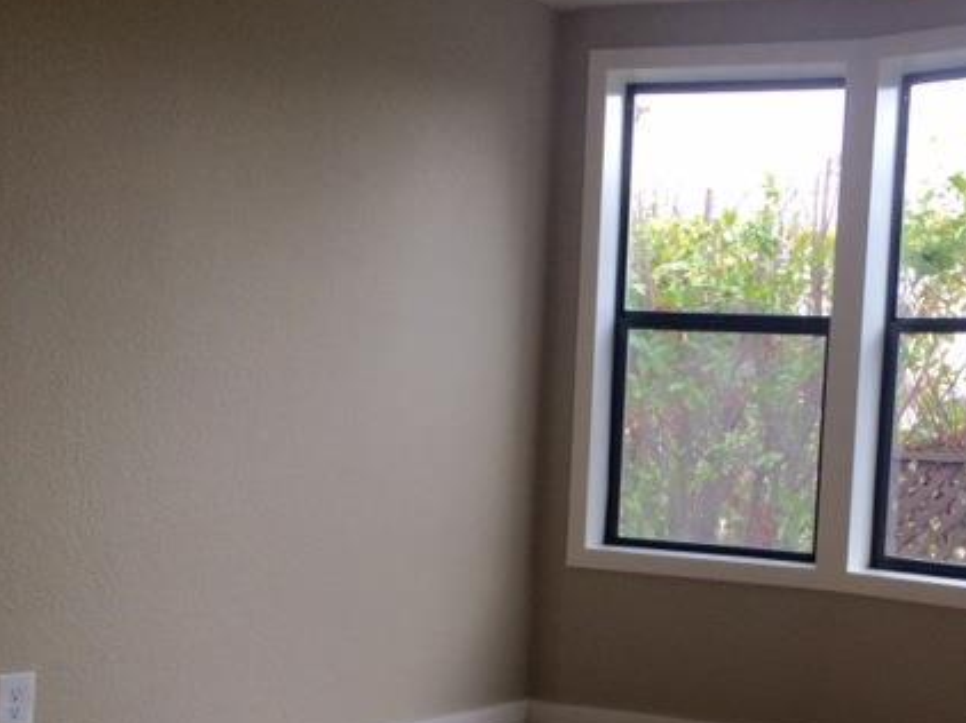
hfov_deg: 41.7
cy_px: 517
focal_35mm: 44
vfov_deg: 32.4
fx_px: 1227
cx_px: 726
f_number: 2.2
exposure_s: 1/120
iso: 64
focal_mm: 4.15
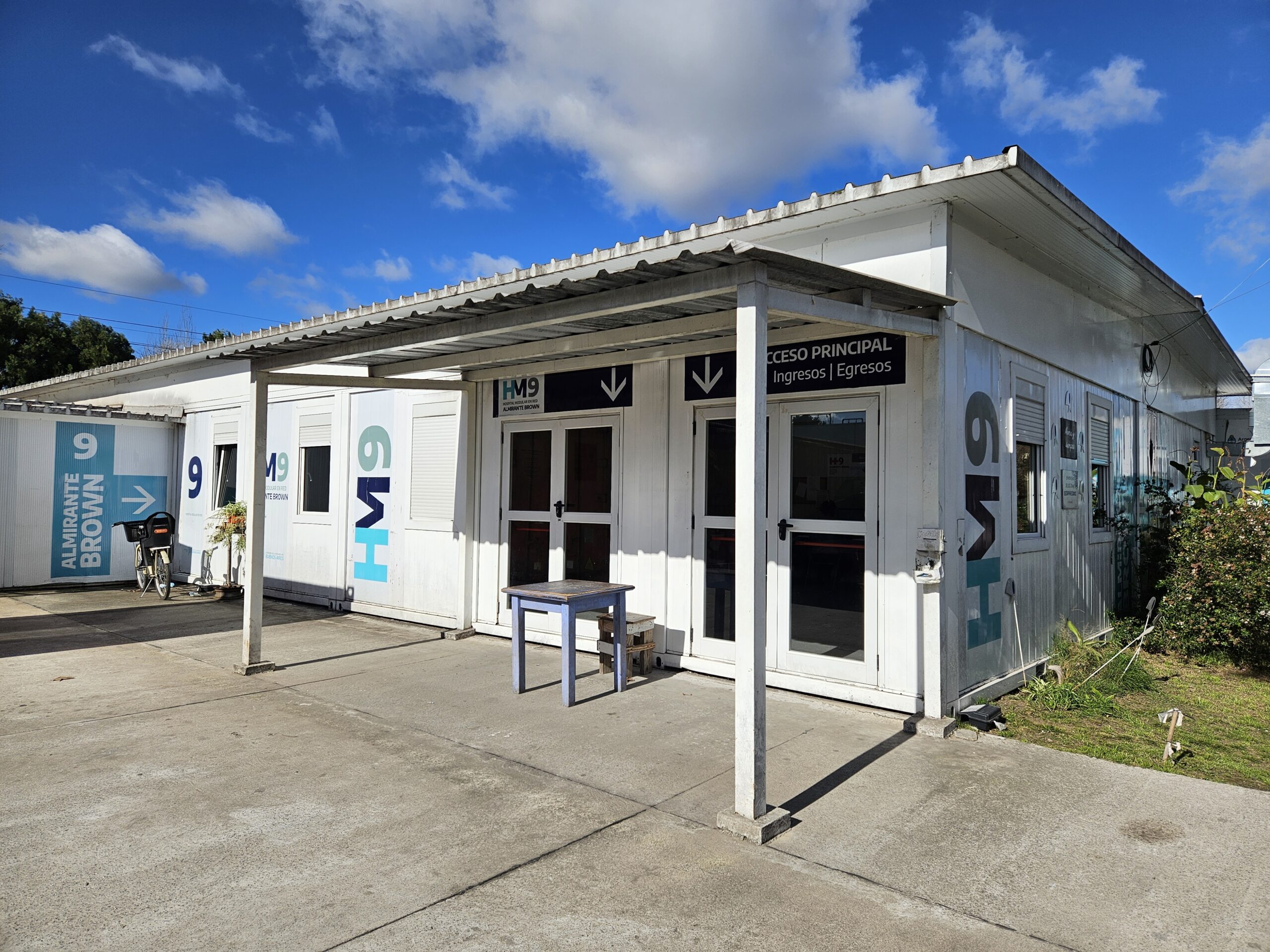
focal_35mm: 23
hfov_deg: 73.9
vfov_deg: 58.9
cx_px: 635
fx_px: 844
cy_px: 476
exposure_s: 1/3177
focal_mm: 5.4
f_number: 1.8
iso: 25
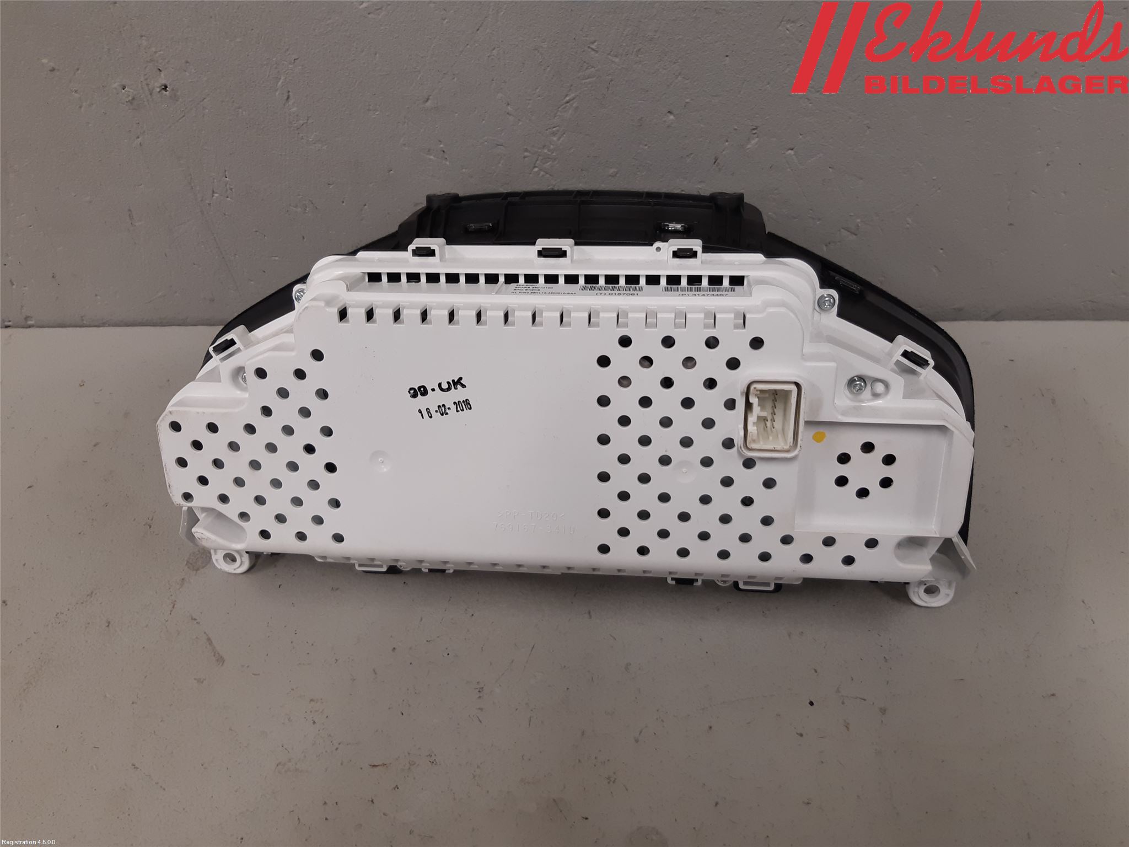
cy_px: 424
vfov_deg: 53.1
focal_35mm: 26
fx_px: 848
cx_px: 564
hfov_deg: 67.3
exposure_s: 1/50
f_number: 1.7
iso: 80
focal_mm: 3.93
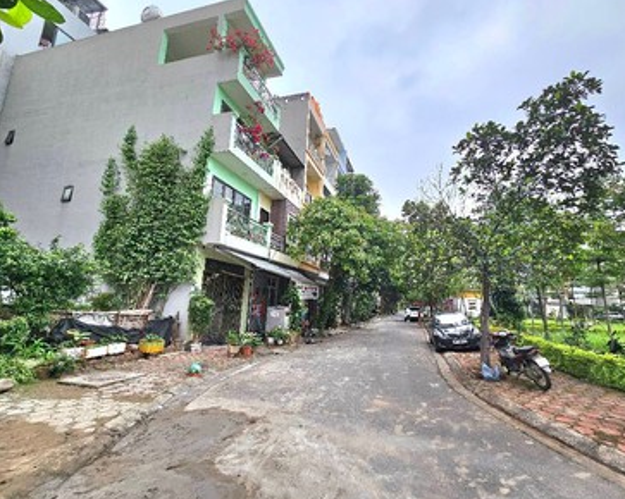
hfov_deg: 100.4
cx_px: 343
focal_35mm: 14
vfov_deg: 87.9
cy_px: 253
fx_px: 259
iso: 50
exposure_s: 1/196
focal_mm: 2.2
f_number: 2.2
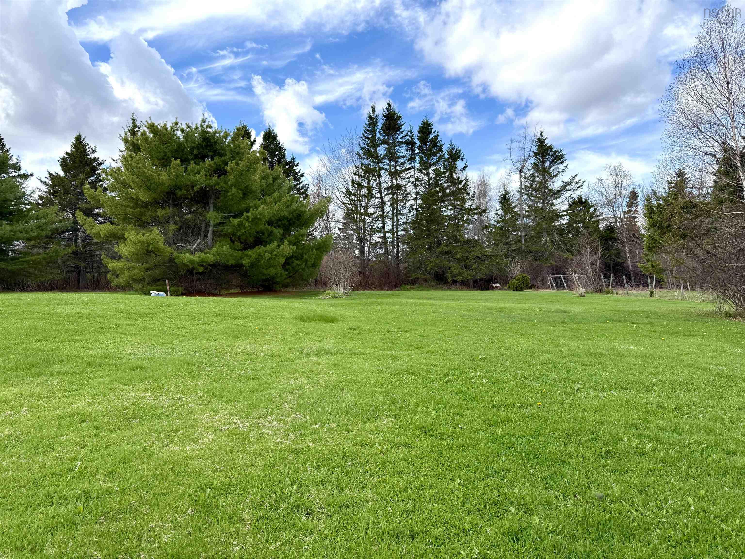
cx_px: 372
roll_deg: +1.3
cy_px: 280
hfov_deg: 71.6
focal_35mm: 24
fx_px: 517
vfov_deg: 56.8
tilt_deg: -0.7
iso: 100
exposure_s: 1/3584
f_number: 1.78
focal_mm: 6.76
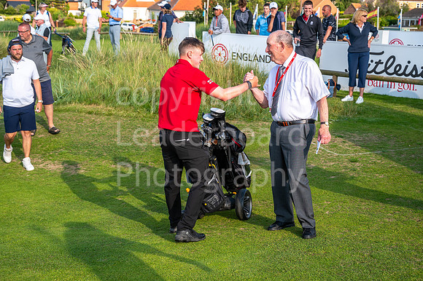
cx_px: 212
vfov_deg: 29.8
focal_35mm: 45
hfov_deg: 43.6
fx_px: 528
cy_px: 140
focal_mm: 45
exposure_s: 1/640
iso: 100
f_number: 4.5
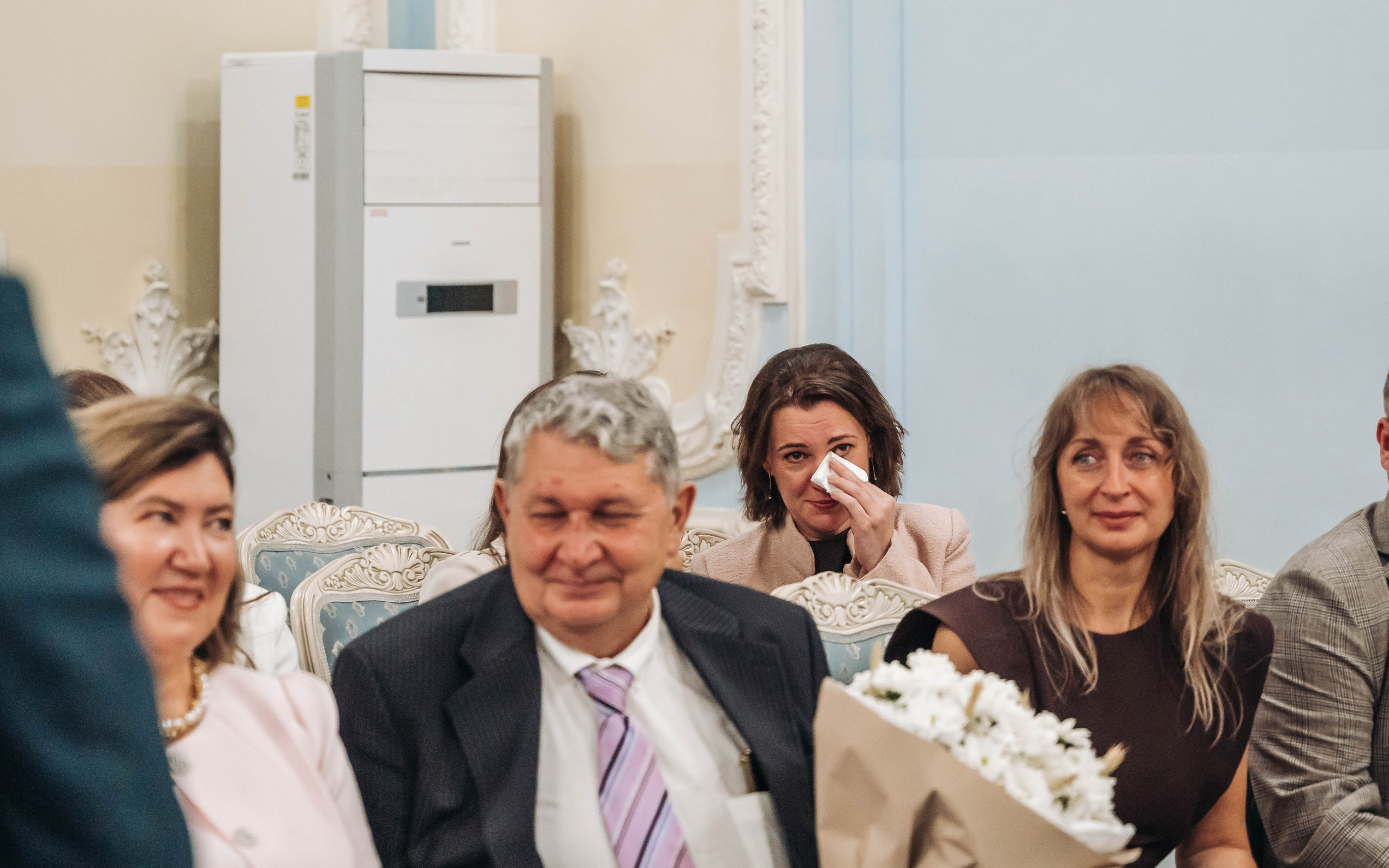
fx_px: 4278
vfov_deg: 11.6
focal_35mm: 113
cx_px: 698
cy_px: 192
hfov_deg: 18.4
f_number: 2.8
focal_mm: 70
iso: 1600
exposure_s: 1/320
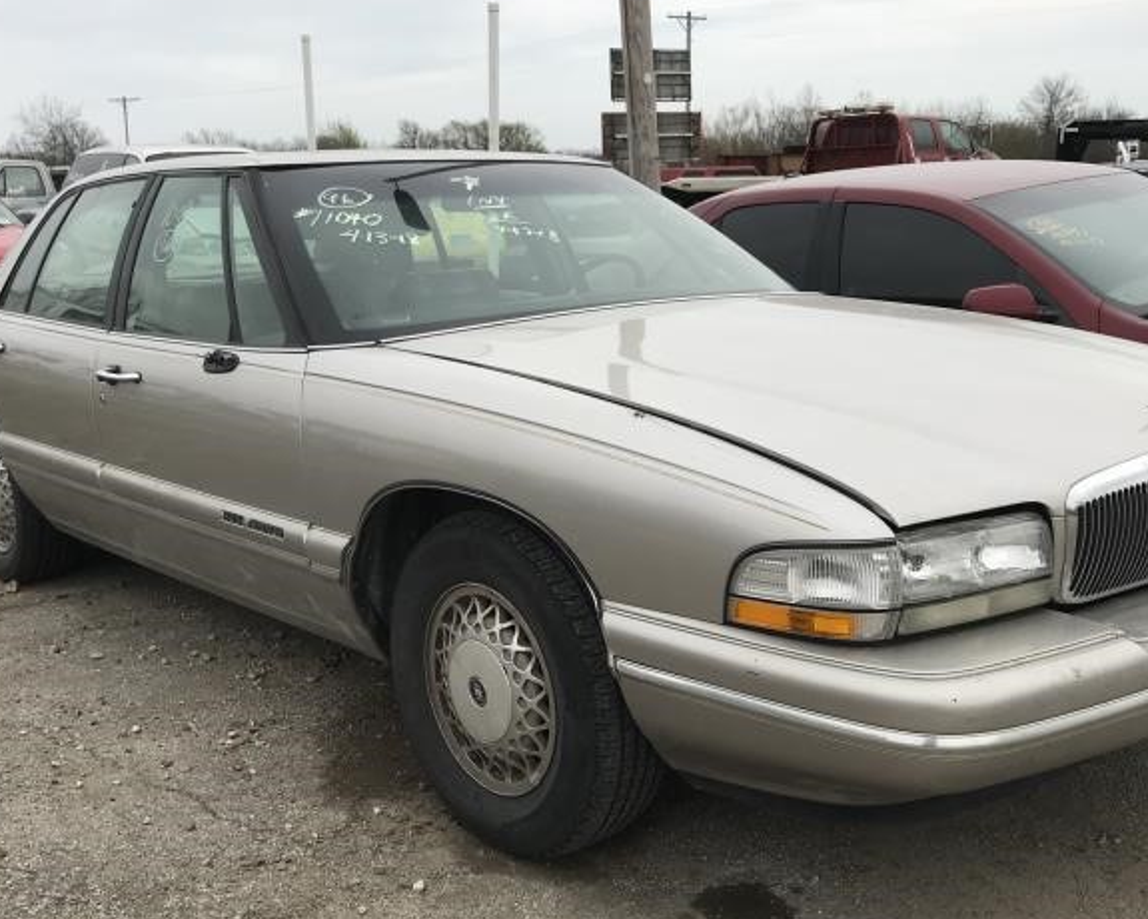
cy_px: 503
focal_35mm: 38
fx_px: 1291
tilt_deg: -11.7
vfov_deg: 39.1
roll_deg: +2.8
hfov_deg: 47.9
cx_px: 579
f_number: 1.8
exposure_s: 1/1497
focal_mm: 3.99
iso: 20
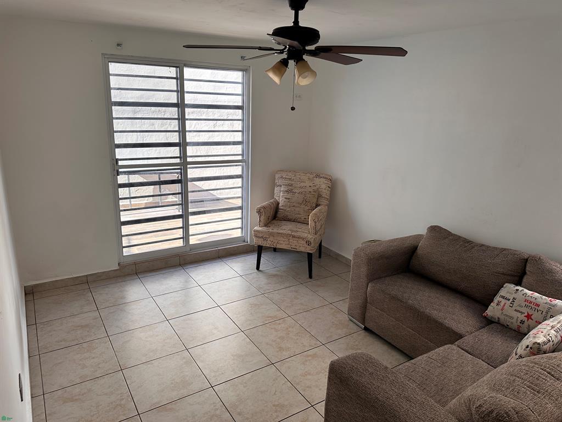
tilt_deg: -15.3
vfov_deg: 56.8
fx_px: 390
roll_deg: -1.1
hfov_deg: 71.6
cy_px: 211
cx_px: 281
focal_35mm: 24
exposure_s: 1/120
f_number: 1.78
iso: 125
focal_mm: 6.86
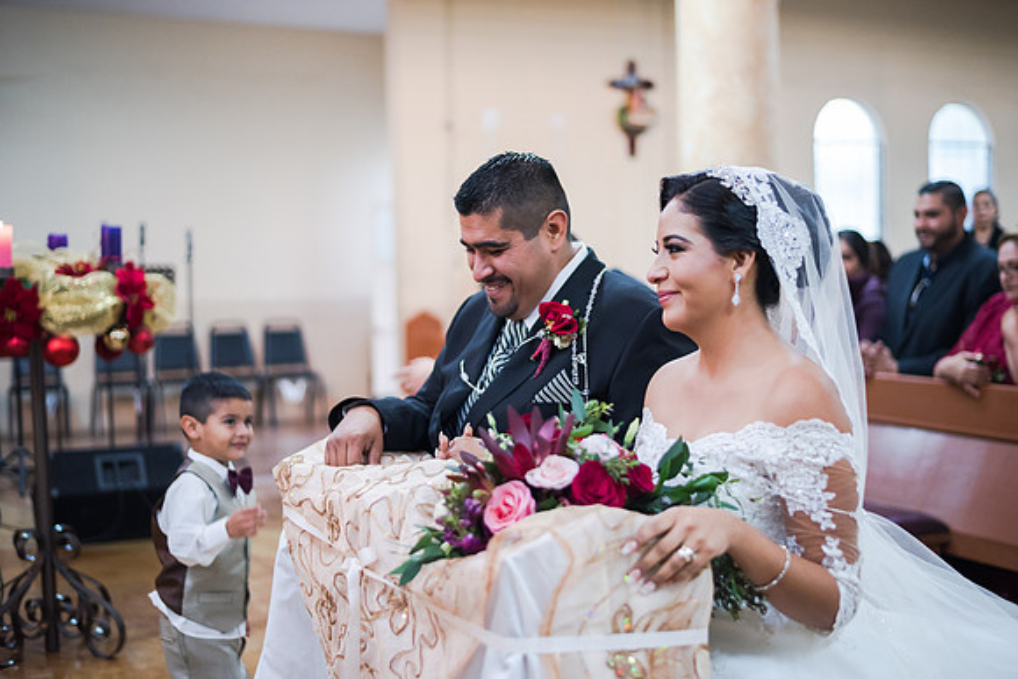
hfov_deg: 39.6
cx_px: 509
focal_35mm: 50
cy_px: 340
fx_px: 1414
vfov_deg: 27.0
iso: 1600
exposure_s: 1/200
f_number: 1.8
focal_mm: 50
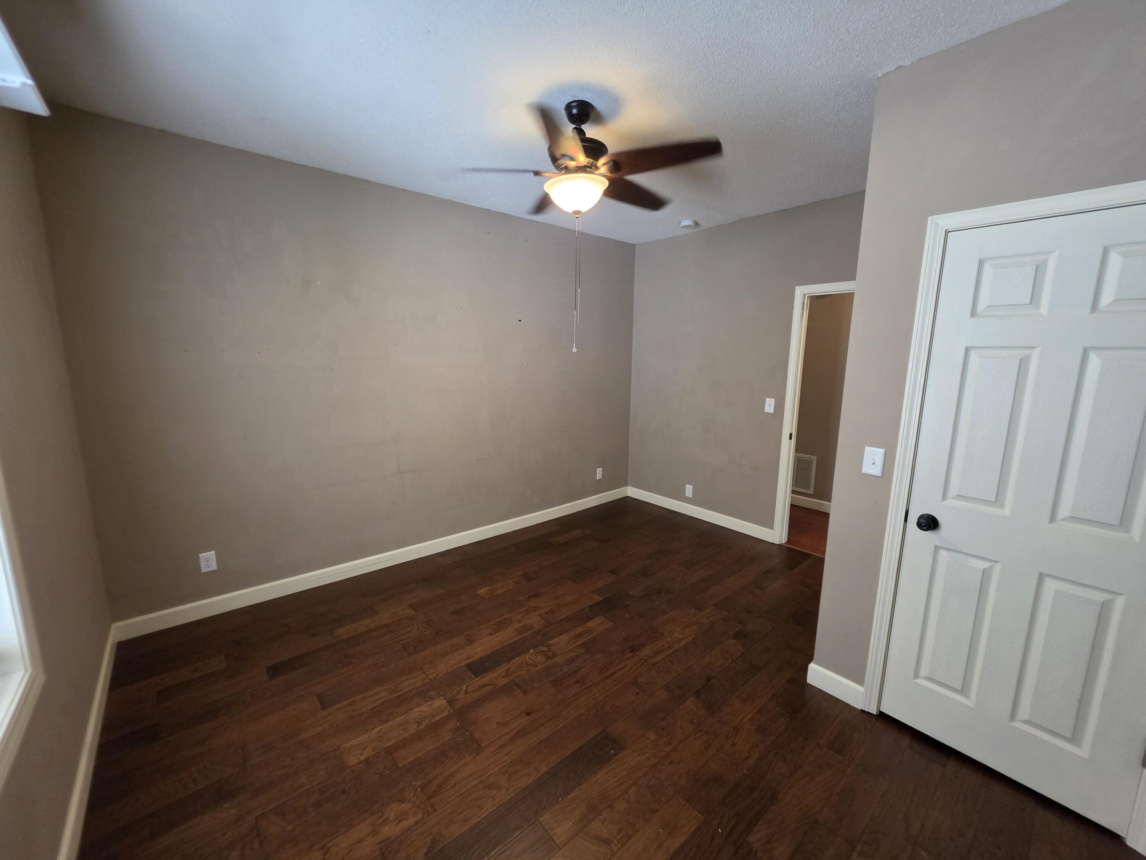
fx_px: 430
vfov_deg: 89.9
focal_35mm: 13
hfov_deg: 106.2
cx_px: 573
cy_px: 430
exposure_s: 1/60
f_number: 1.9
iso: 320
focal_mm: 2.2
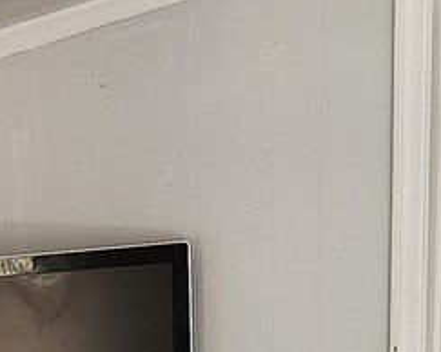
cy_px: 927
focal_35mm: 148
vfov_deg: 9.1
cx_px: -74
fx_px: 1930
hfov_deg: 12.7
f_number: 1.8
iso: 320
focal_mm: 5.4
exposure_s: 1/120
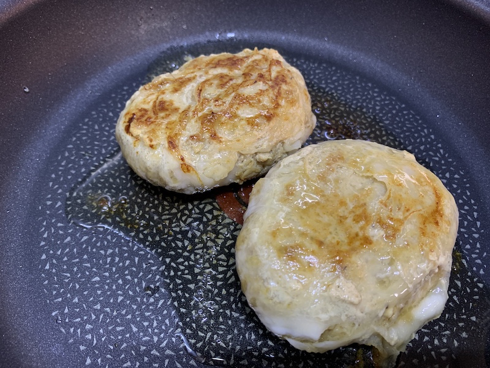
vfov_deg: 53.1
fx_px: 368
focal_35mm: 26
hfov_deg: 67.3
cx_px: 245
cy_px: 184
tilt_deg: -56.0
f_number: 1.8
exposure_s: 1/40
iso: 400
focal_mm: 4.25
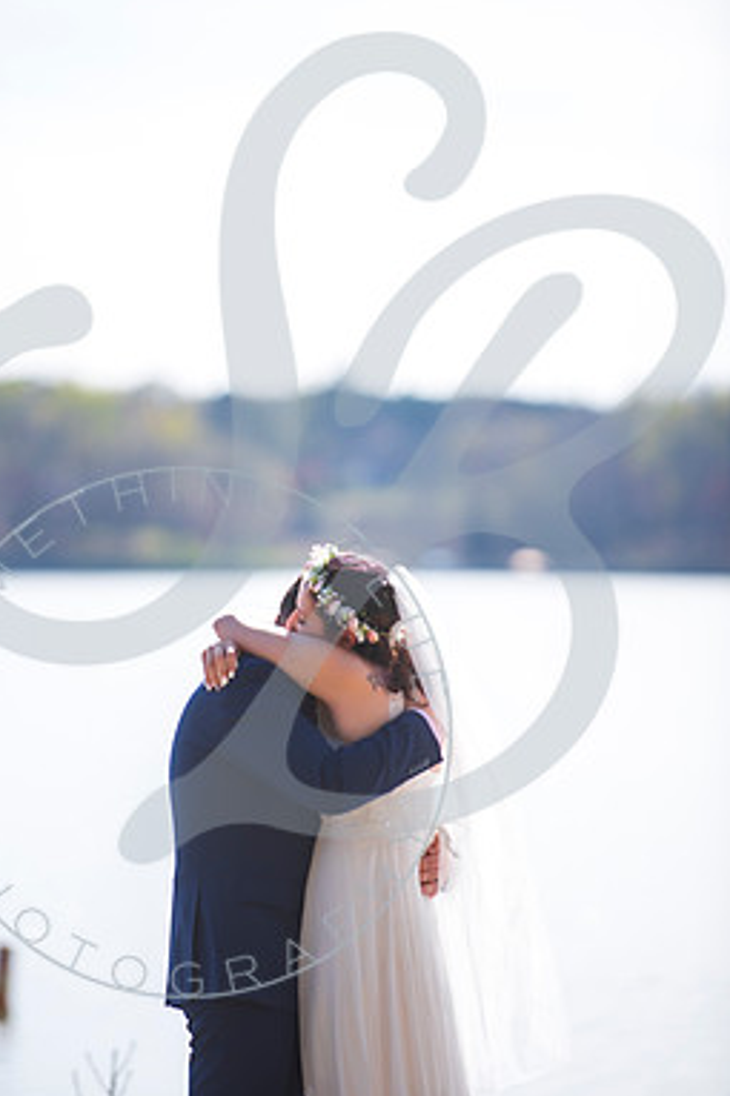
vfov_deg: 8.8
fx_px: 7154
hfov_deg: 5.8
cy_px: 515
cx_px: 315
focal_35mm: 235
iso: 100
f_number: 2.8
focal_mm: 200
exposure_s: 1/800
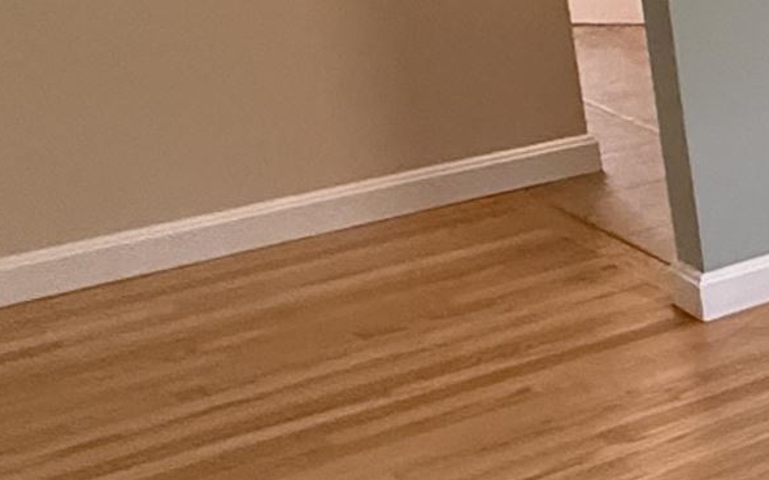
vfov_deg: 16.3
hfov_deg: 14.5
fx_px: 1614
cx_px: 1916
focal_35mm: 77
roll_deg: -1.2
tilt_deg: -10.4
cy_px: -83
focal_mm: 2.22
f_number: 2.2
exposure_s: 1/60
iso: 640
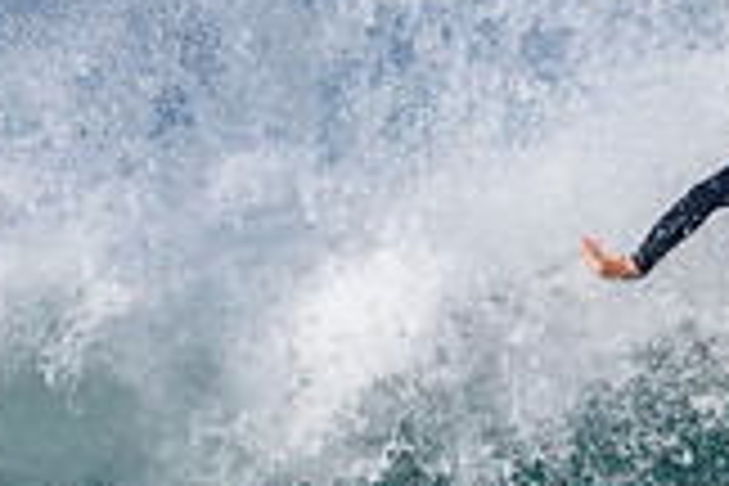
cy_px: 596
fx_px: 54367
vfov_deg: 0.5
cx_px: 950
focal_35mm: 2685
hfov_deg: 0.8
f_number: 5.6
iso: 560
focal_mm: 500
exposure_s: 1/4000
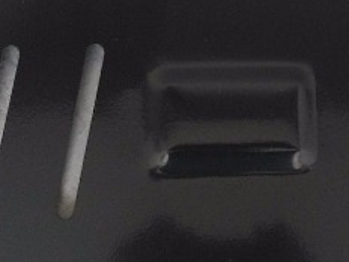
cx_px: 217
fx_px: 1462
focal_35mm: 145
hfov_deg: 13.6
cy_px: -173
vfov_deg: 9.8
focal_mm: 2.96
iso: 128
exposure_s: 1/40
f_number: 2
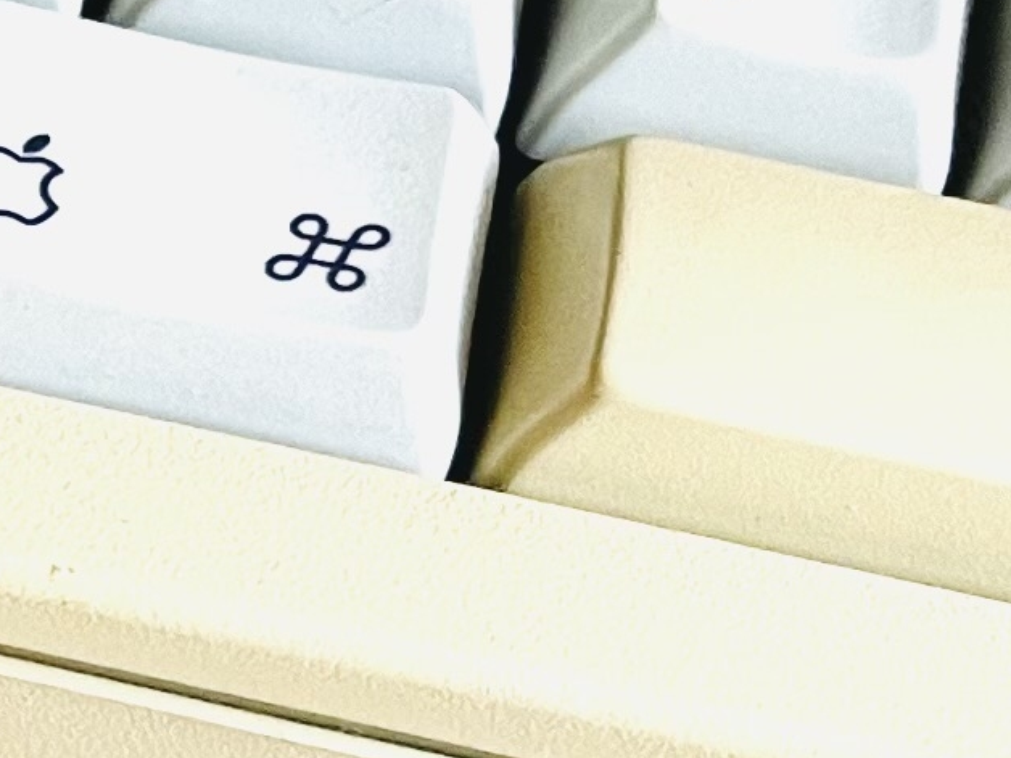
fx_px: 4877
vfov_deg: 8.8
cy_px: 929
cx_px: -1307
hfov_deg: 10.4
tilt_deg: -61.2
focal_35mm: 167
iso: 125
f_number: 1.6
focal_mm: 4.2
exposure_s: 1/61
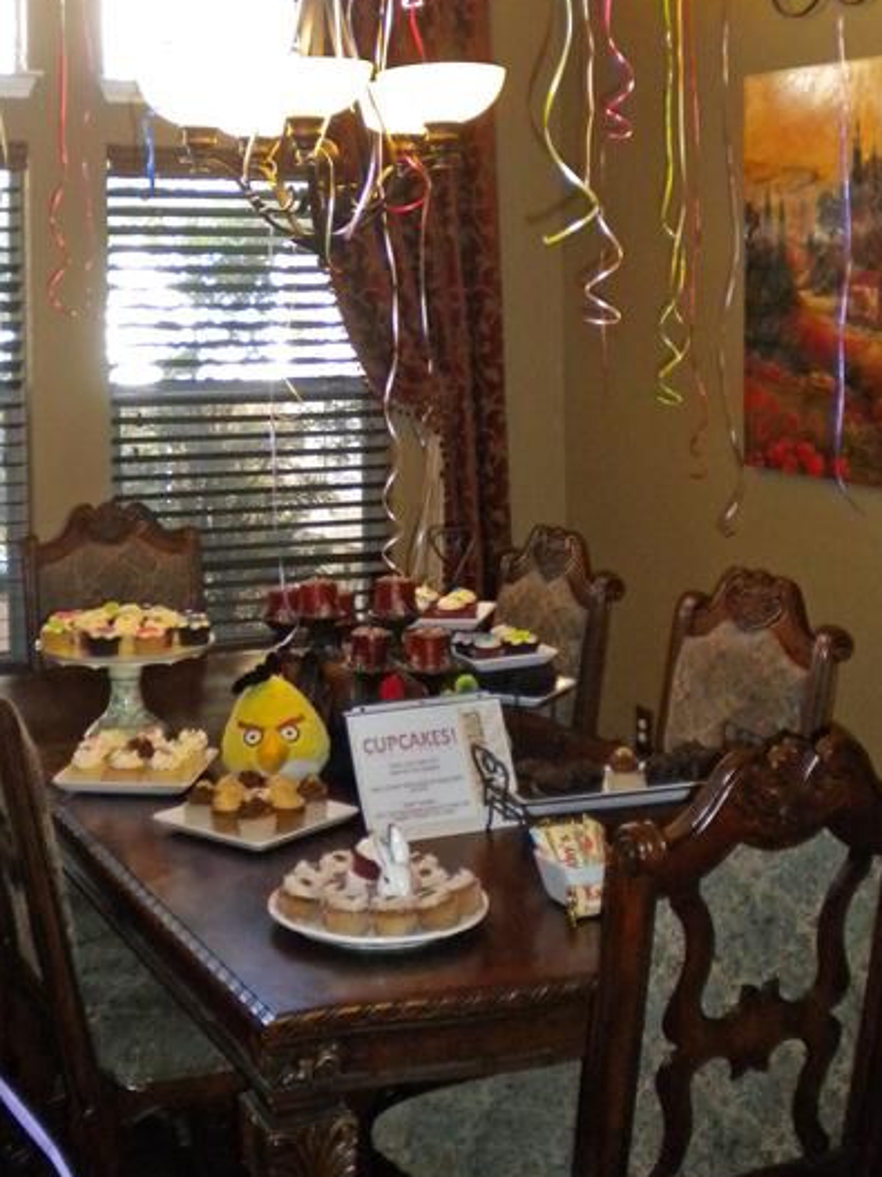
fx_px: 1733
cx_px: 351
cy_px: 377
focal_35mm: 51
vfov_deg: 37.0
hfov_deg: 28.5
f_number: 3.1
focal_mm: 6.3
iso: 400
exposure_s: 1/40.7
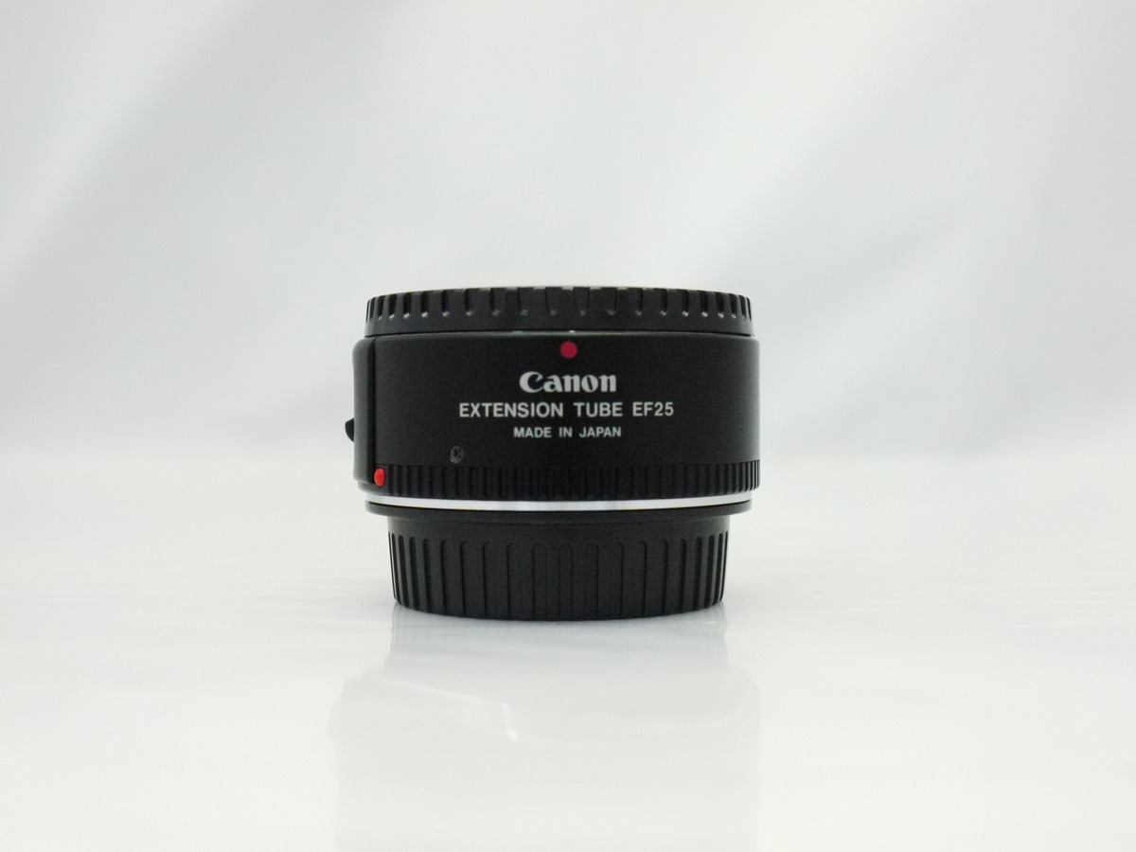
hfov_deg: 41.2
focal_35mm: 46
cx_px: 568
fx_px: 1510
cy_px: 426
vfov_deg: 31.5
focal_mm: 23
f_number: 5
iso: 1600
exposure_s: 1/200
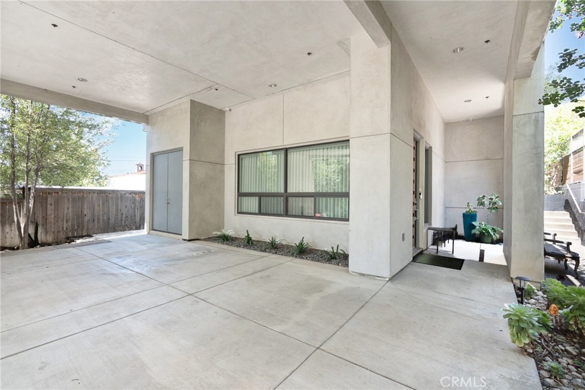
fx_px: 260
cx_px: 292
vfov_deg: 73.7
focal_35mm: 16
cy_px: 195
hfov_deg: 96.8
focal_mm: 16
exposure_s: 1/125
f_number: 5.6
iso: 125
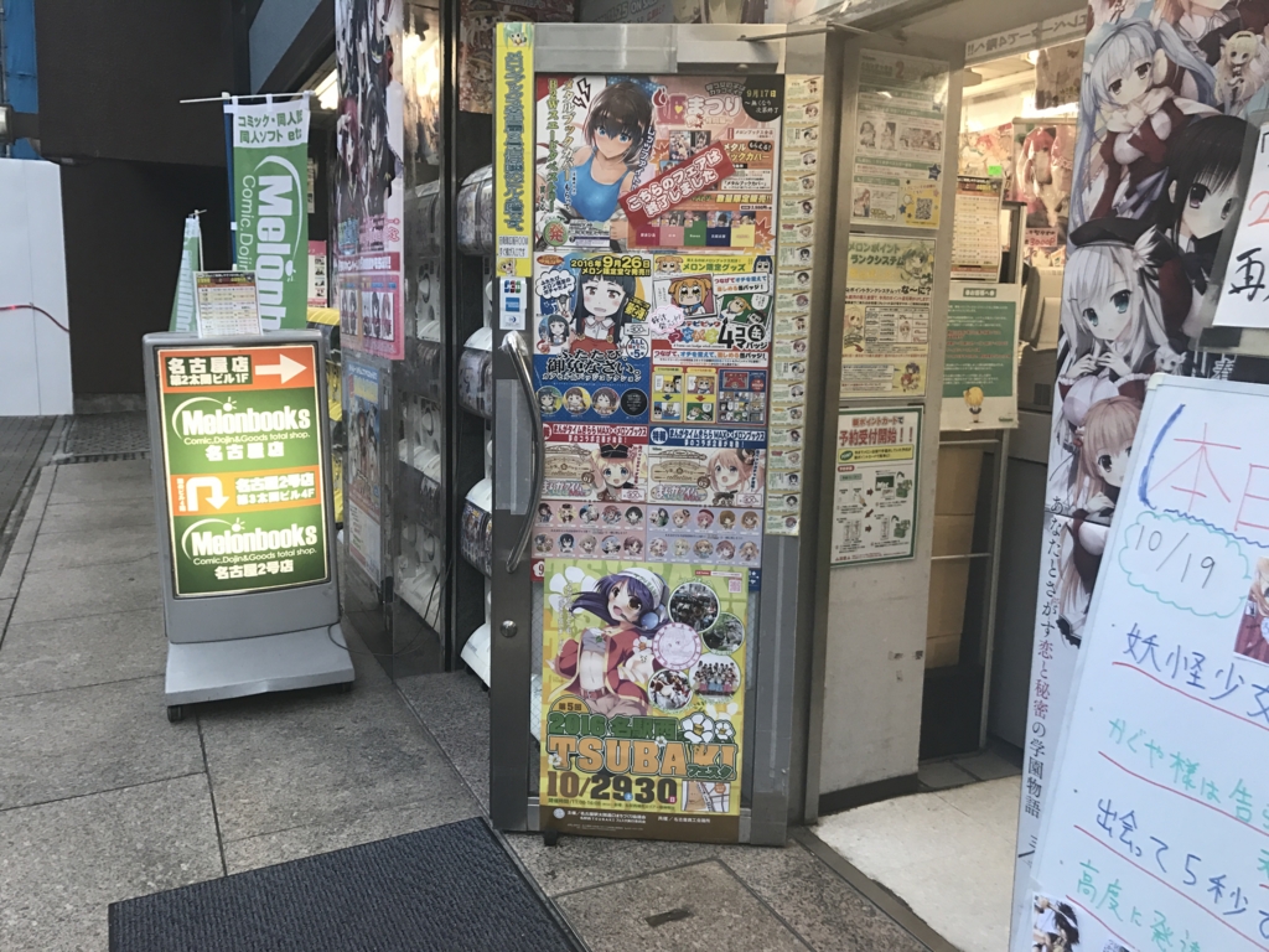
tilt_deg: -9.8
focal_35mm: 28
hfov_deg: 63.4
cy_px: 476
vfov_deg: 49.7
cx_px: 634
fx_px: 1026
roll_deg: -0.4
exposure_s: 1/40
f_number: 1.8
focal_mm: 3.99
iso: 20
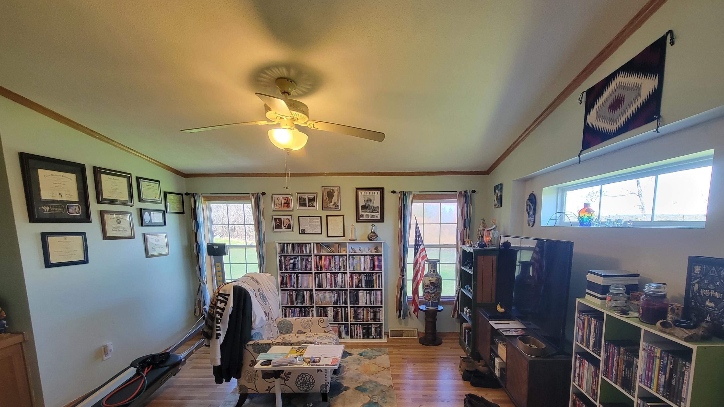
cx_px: 381
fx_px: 288
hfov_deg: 102.9
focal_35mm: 15
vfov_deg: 68.9
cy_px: 265
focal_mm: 2.2
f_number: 2.2
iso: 160
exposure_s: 1/60
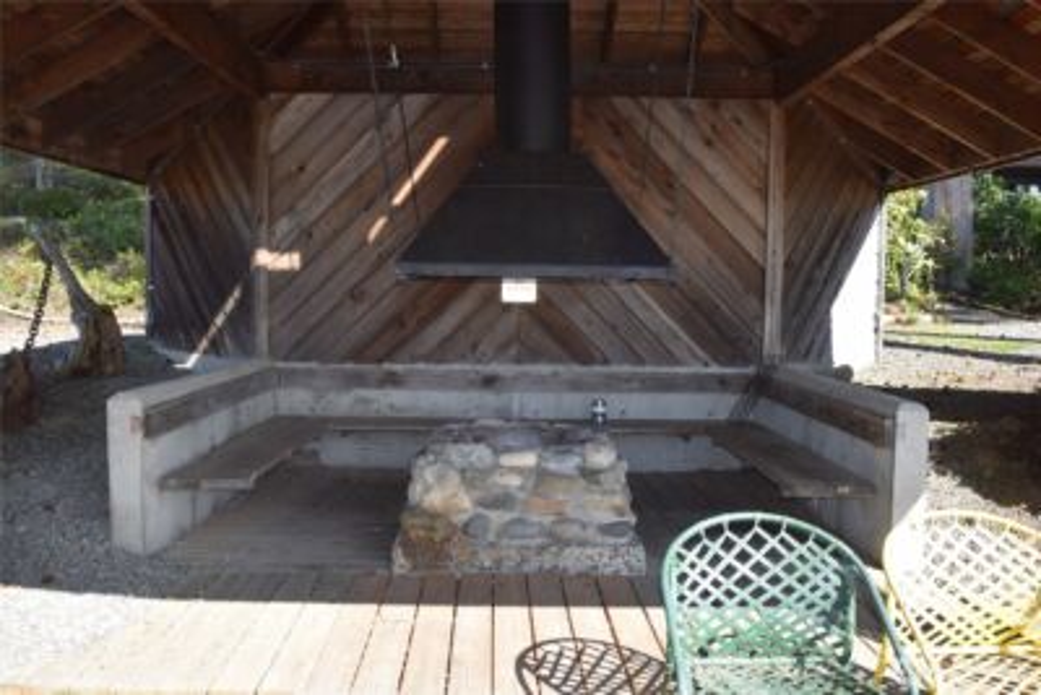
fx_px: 911
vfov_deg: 41.7
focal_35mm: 32
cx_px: 520
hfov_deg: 59.5
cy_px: 348
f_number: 5.6
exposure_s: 1/125
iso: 100
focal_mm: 21
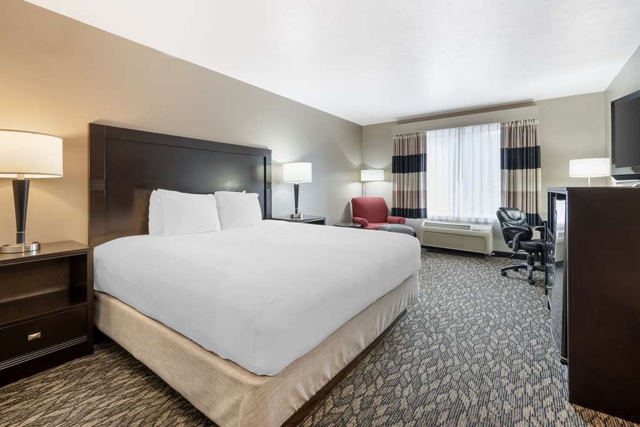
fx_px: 284
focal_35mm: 16
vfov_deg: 73.7
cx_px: 320
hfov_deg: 96.7
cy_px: 214
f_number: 10
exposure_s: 1
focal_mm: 16
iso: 400
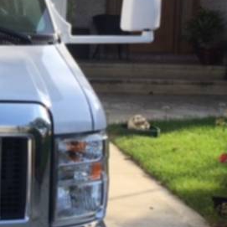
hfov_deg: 16.4
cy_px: 42
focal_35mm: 97
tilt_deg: -2.5
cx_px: -108
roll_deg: -1.8
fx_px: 720
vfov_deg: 17.8
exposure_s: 1/587
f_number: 2.2
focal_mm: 4.15
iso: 25
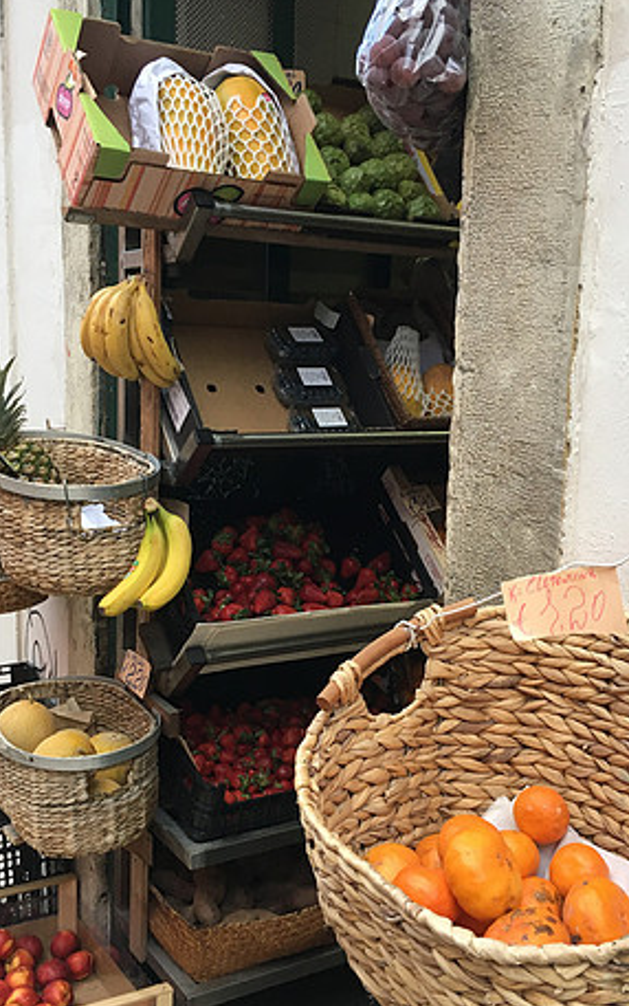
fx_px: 1069
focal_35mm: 39
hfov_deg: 32.8
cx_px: 318
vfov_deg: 50.3
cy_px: 537
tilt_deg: -9.1
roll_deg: -2.0
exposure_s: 1/33
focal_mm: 4.15
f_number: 2.2
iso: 40
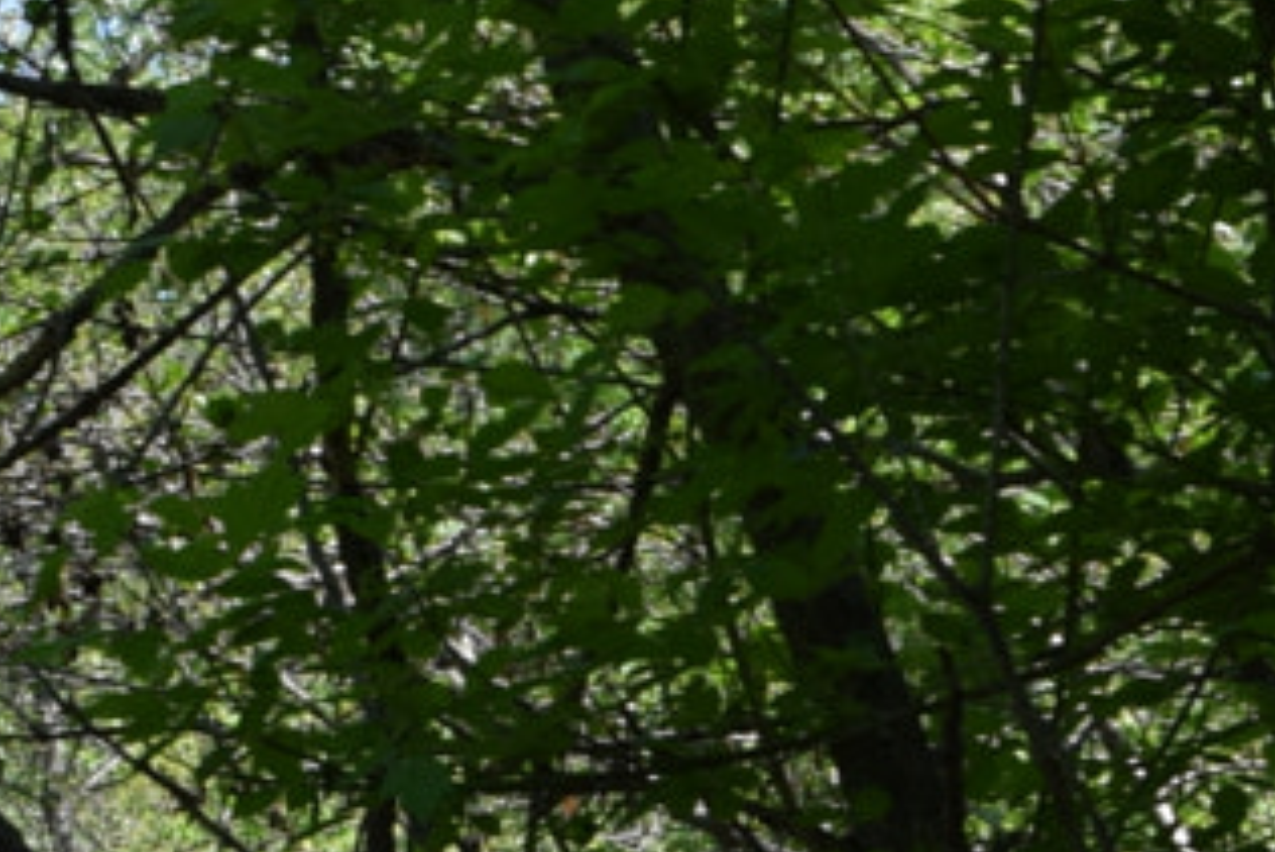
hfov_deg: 9.0
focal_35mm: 223
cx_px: -484
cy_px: 1835
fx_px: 7909
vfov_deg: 6.0
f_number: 8
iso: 220
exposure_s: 1/250
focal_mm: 23
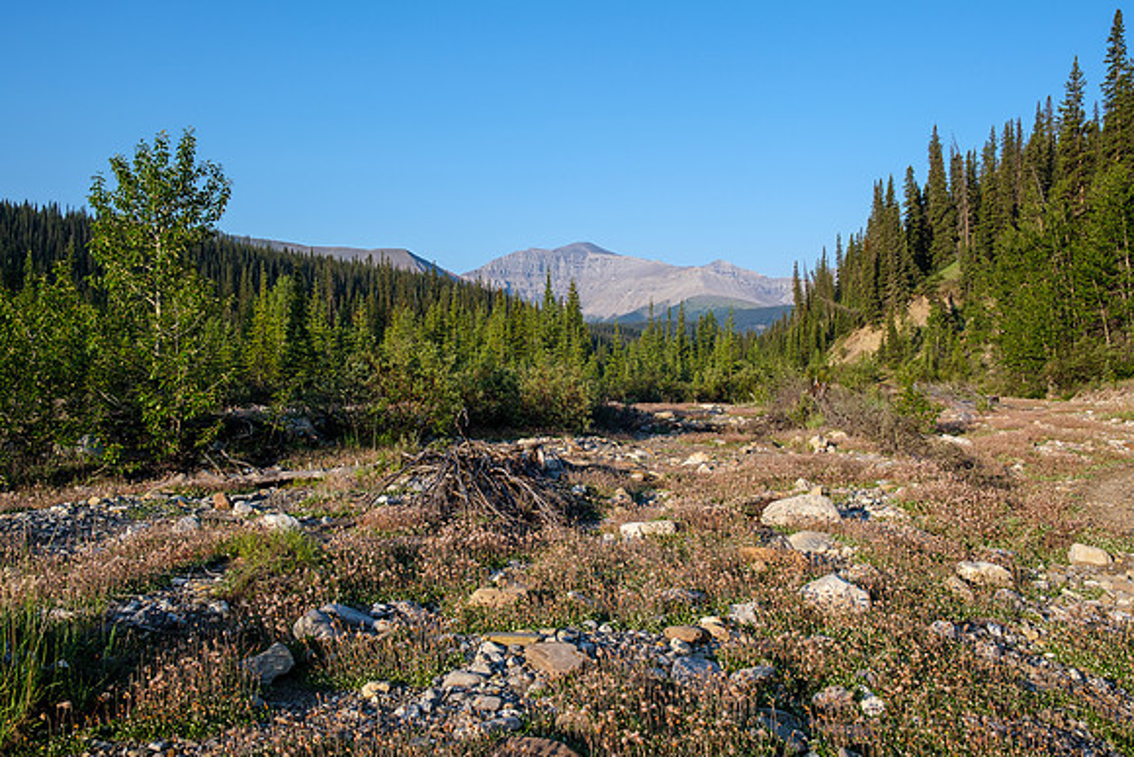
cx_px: 567
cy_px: 378
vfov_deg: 48.0
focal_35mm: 27
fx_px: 851
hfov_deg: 67.4
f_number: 8
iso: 160
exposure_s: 1/150
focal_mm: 18
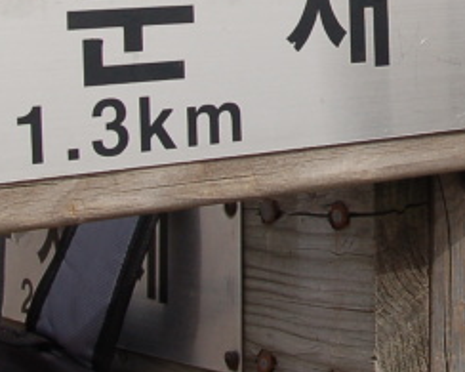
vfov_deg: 12.1
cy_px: -79
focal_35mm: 124
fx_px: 1705
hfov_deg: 15.0
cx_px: 555
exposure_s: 1/320
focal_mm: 21
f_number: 10
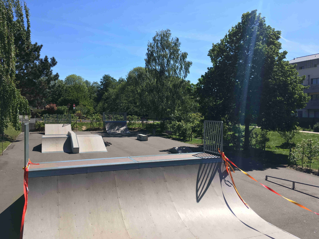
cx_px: 160
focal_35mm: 29
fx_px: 267
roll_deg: -0.8
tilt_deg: -2.7
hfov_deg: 61.7
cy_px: 120
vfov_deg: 48.2
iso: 25
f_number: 2.2
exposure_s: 1/1326
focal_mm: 4.15
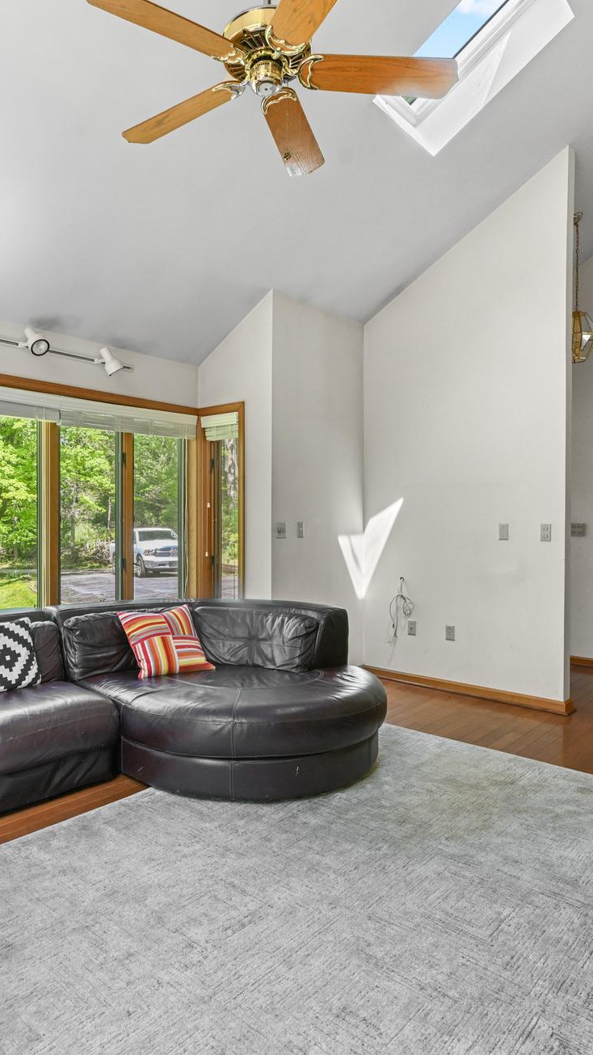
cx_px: 228
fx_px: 643
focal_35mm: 23
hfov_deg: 49.1
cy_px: 516
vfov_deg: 78.7
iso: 400
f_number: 8
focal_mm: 14
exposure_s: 1/25
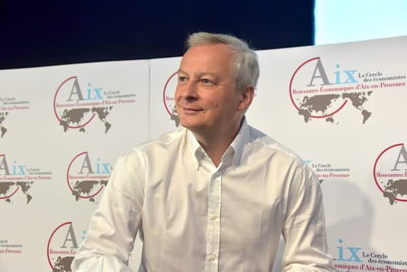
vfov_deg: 23.8
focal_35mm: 57
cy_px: 136
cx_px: 204
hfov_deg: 35.1
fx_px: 644
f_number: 4.2
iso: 720
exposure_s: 1/250
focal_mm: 38
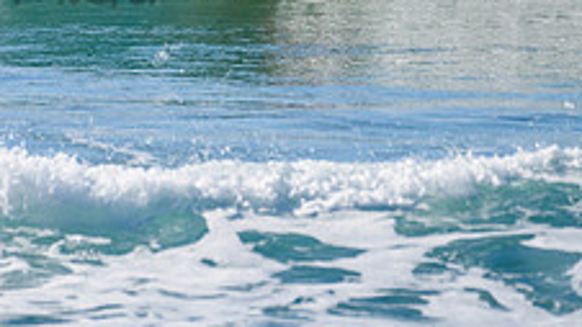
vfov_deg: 0.7
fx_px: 25411
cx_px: 53
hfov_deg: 1.3
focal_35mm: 1647
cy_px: -159
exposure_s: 1/2000
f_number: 5.6
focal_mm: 500
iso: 220
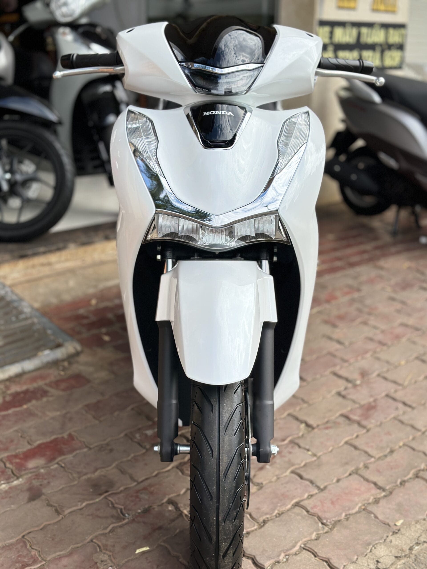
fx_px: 789
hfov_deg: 30.3
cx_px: 214
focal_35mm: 48
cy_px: 284
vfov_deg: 39.7
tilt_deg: -16.1
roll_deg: -1.6
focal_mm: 6.86
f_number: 1.78
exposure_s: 1/2469
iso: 80
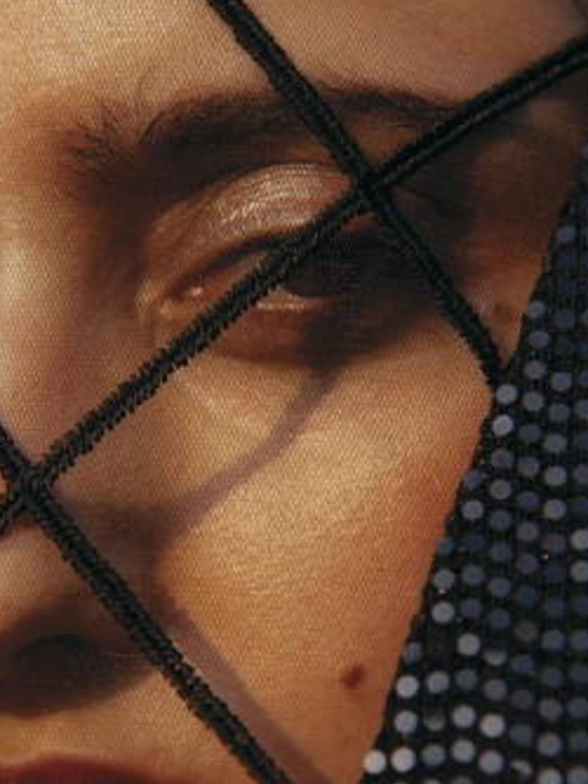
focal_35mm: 107
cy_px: 501
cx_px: 146
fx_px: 2422
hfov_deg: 13.8
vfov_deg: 18.3
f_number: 5.6
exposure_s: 1/500
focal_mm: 58
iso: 100
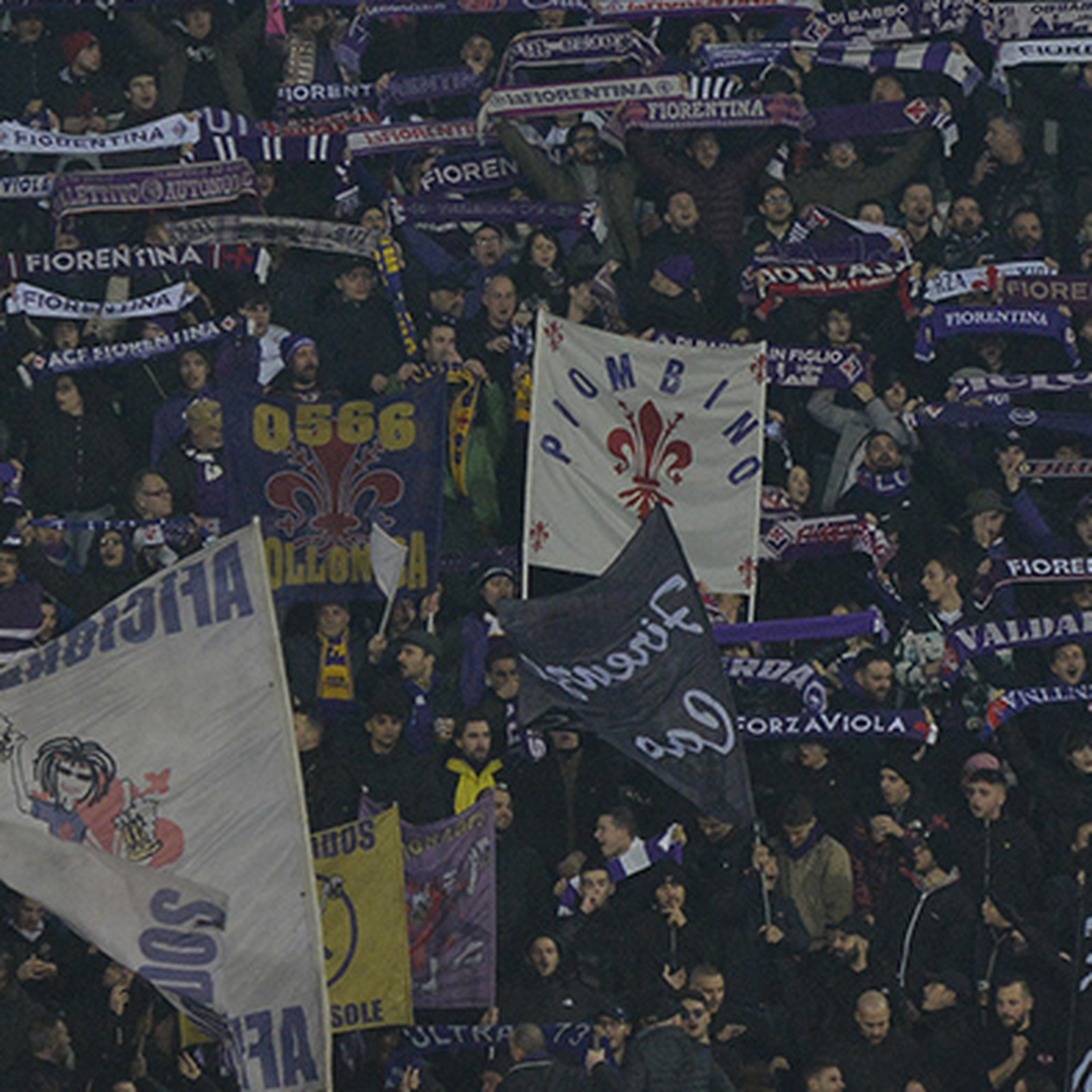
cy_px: 316
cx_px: 294
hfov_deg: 2.8
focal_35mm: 621
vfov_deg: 2.8
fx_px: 22164
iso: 3200
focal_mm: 240
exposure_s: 1/320
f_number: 5.3
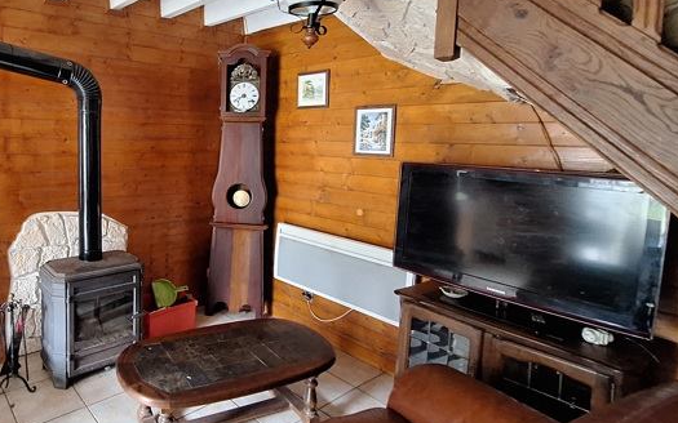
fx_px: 388
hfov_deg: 76.0
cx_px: 165
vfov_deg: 56.8
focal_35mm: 21
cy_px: 166
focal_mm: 1.74
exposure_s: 1/25
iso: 320
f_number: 2.2
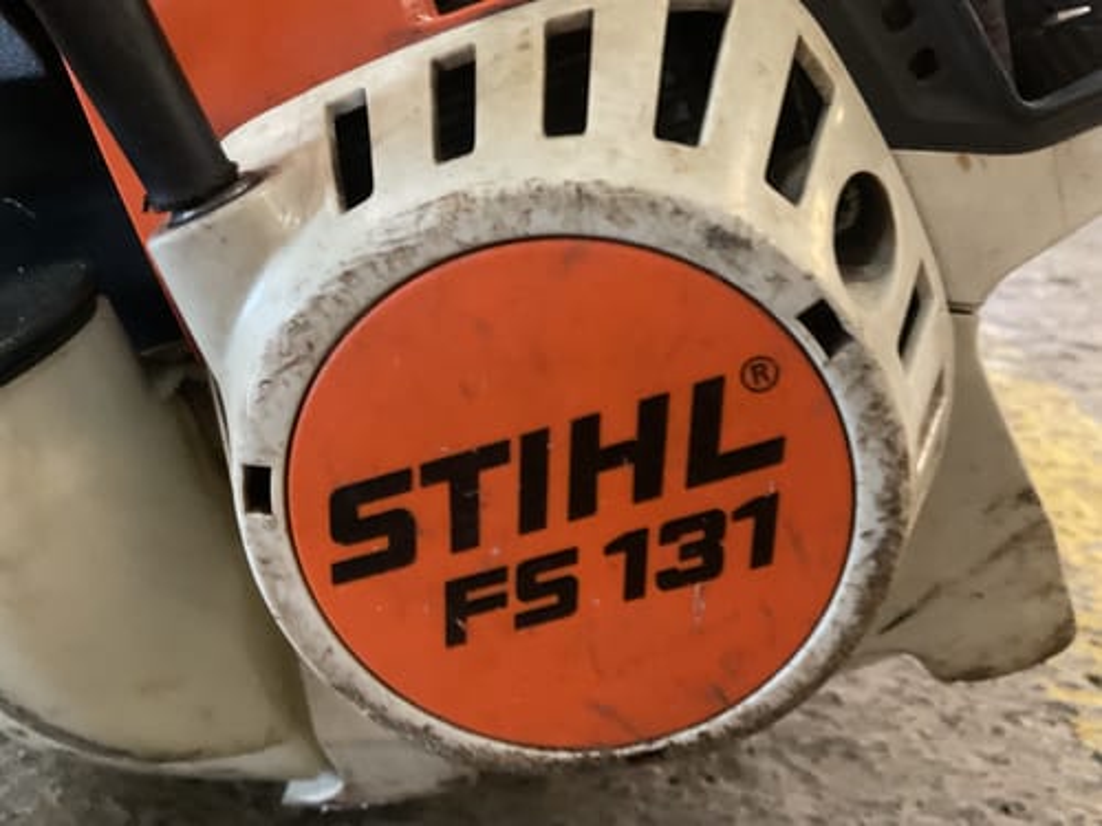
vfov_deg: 48.2
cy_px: 413
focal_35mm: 29
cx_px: 551
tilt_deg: -25.0
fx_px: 923
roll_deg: -5.7
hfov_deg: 61.7
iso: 500
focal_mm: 3
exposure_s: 1/24
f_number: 1.8
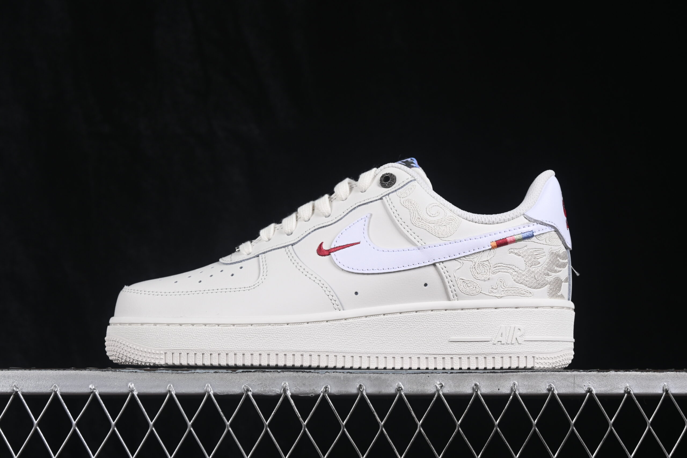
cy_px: 229
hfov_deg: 27.0
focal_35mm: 75
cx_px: 344
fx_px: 1431
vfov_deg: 18.2
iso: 160
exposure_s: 1/80
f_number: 8
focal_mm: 50
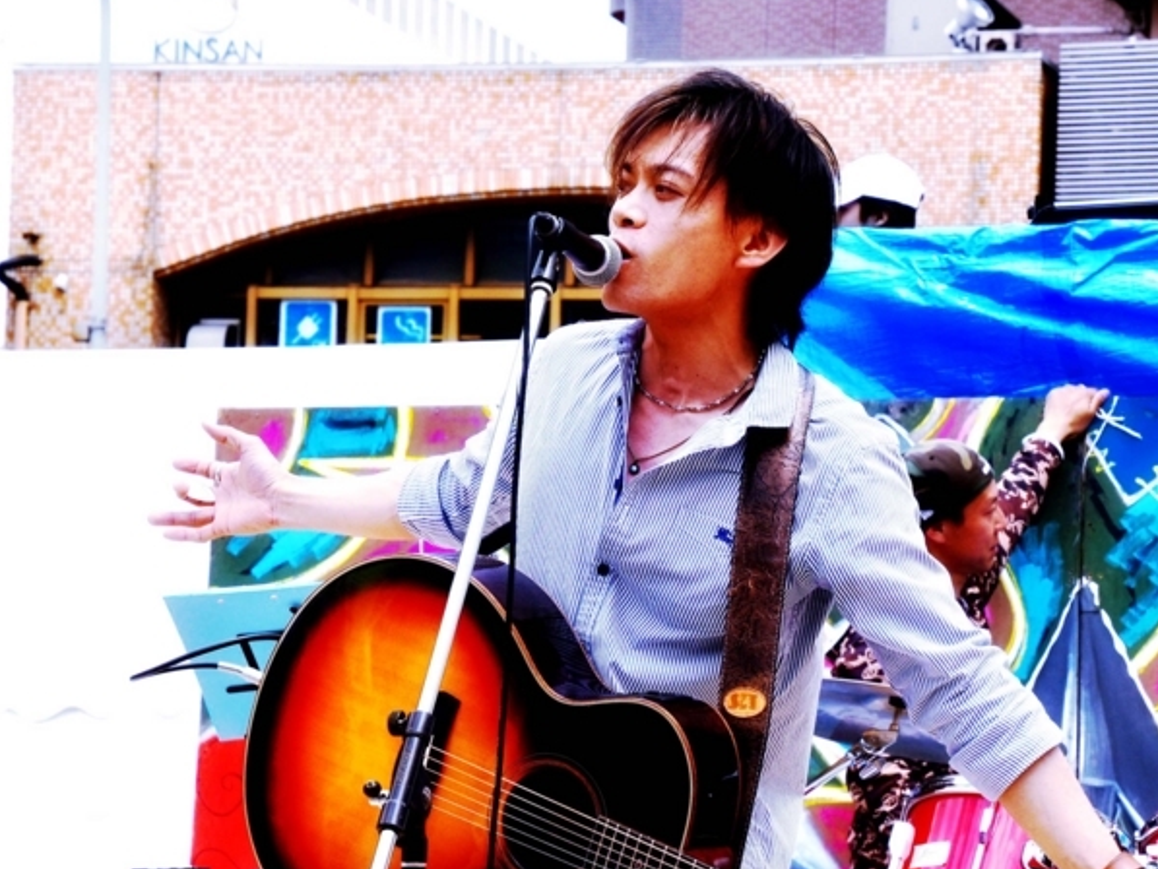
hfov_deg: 16.4
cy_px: 435
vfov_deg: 12.4
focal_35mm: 120
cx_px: 743
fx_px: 4015
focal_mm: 62
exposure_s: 1/400
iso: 200
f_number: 10
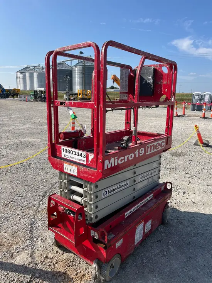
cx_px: 106
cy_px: 142
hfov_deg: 53.1
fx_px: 212
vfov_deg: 67.3
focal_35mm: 26
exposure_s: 1/2899
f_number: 1.6
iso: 50
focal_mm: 5.1
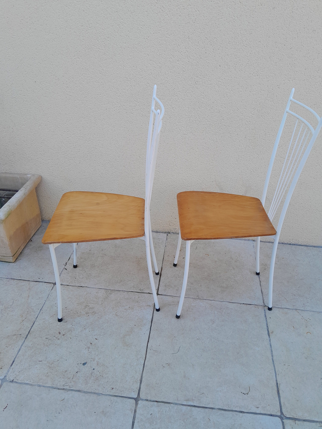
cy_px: 214
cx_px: 161
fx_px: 322
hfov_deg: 53.1
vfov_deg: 67.3
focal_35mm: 26
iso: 40
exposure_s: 1/100
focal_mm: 3.98
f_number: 1.8
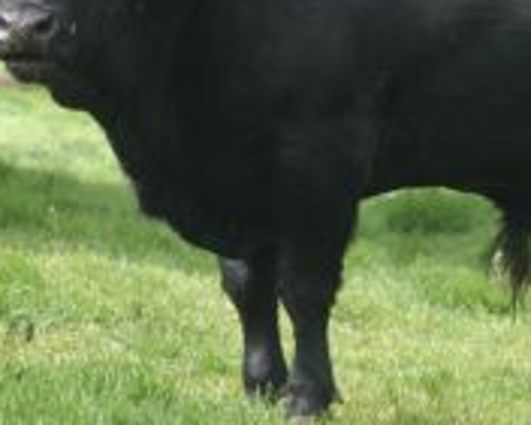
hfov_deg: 4.5
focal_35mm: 431
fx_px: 6777
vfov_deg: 3.6
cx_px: 347
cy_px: 128
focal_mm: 120
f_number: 5.6
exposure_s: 1/180
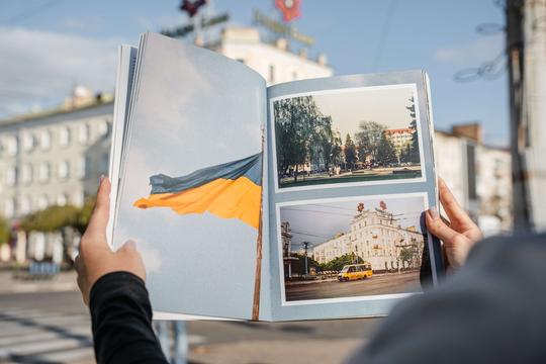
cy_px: 182
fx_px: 661
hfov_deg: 44.9
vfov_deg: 30.8
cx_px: 273
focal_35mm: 44
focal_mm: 43.6
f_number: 4.5
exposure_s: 1/1250
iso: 100
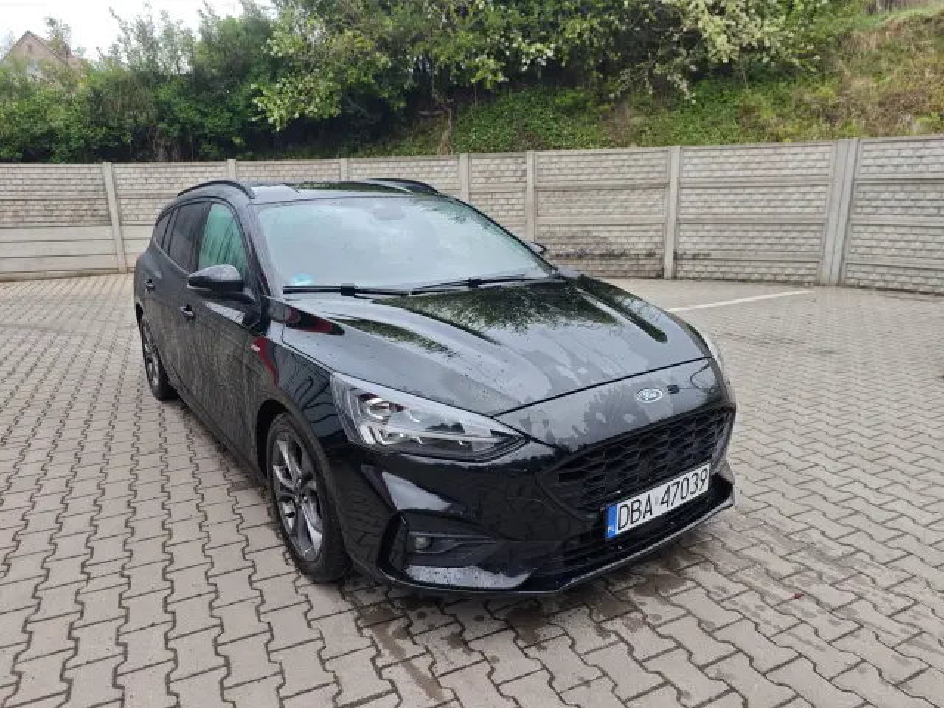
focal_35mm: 23
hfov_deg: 73.9
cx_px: 472
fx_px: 627
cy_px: 354
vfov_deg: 58.9
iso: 50
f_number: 2
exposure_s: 1/310
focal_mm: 8.72
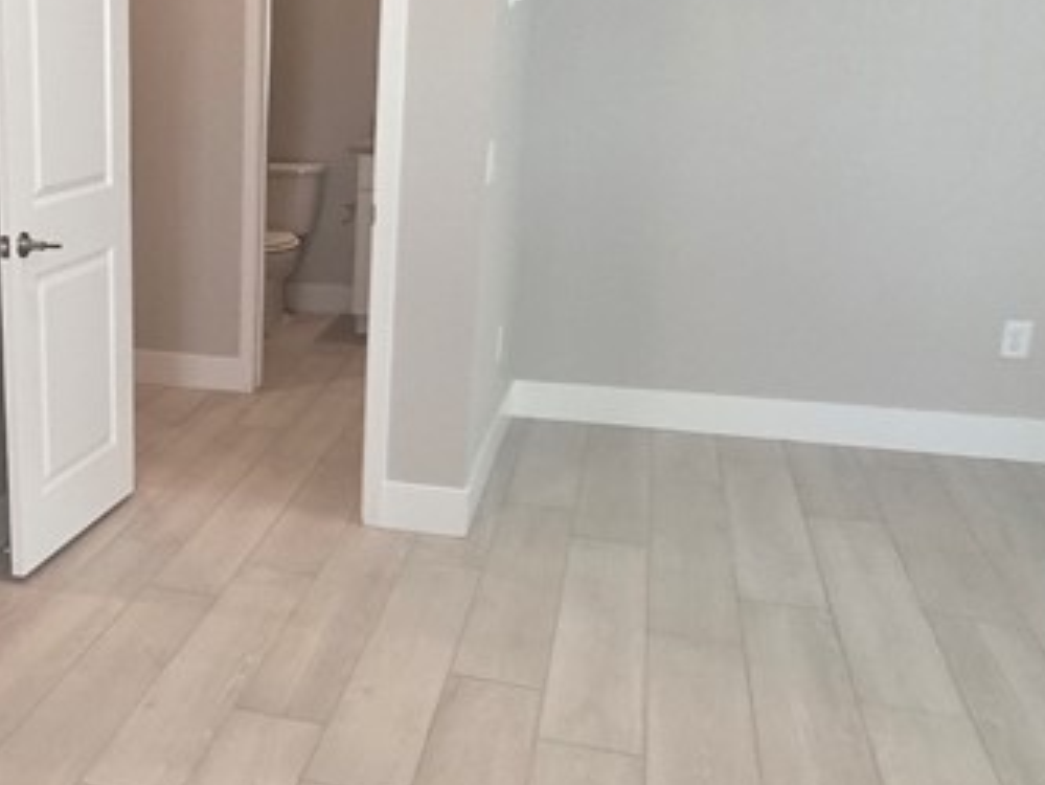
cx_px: 13
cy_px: 402
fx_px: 1208
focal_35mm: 40
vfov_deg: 36.0
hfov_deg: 41.1
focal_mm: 2.2
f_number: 1.9
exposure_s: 1/120
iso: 200
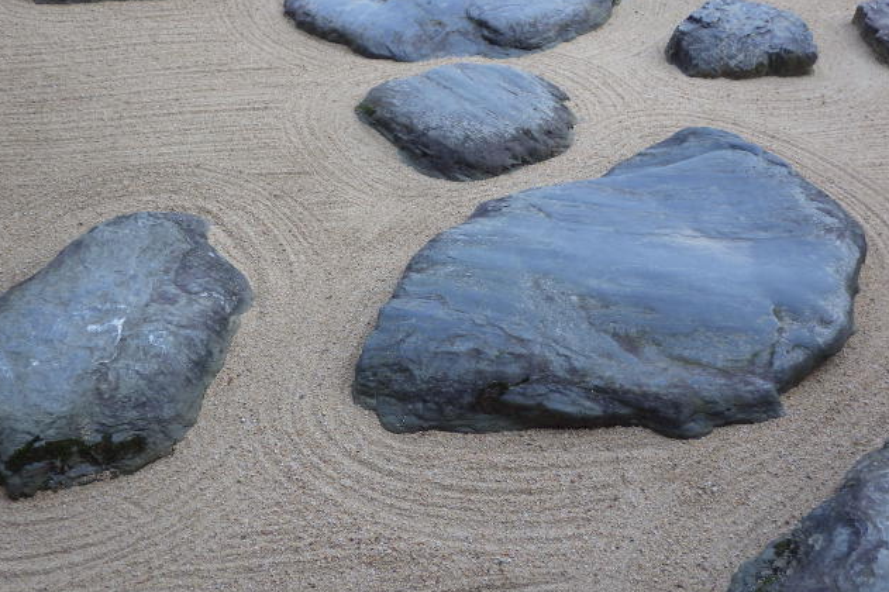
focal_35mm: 38
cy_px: 268
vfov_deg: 35.0
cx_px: 441
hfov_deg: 50.7
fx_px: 938
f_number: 3.5
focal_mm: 6.4
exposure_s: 1/160
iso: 125
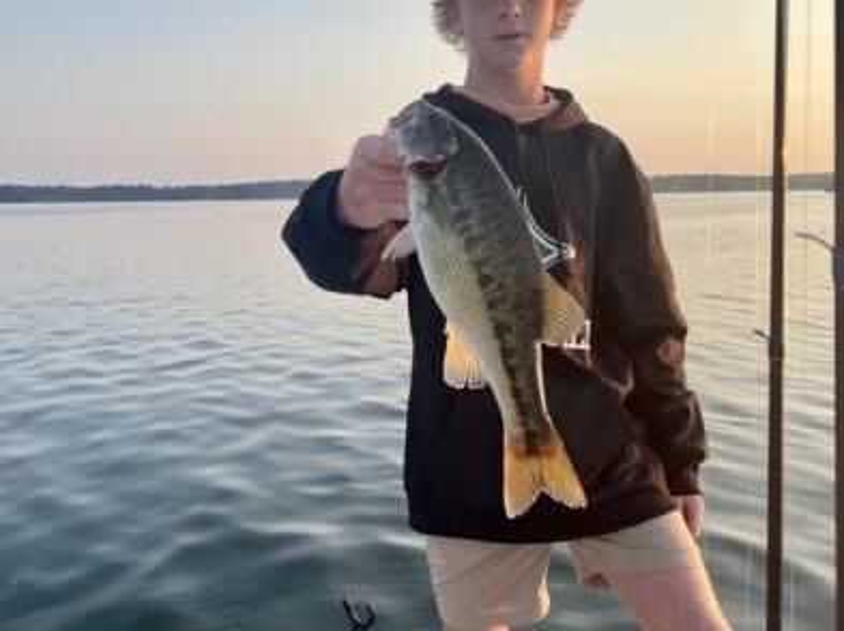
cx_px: 422
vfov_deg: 53.0
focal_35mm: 26
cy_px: 316
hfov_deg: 67.4
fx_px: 633
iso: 32
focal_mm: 4.2
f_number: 1.6
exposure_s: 1/769
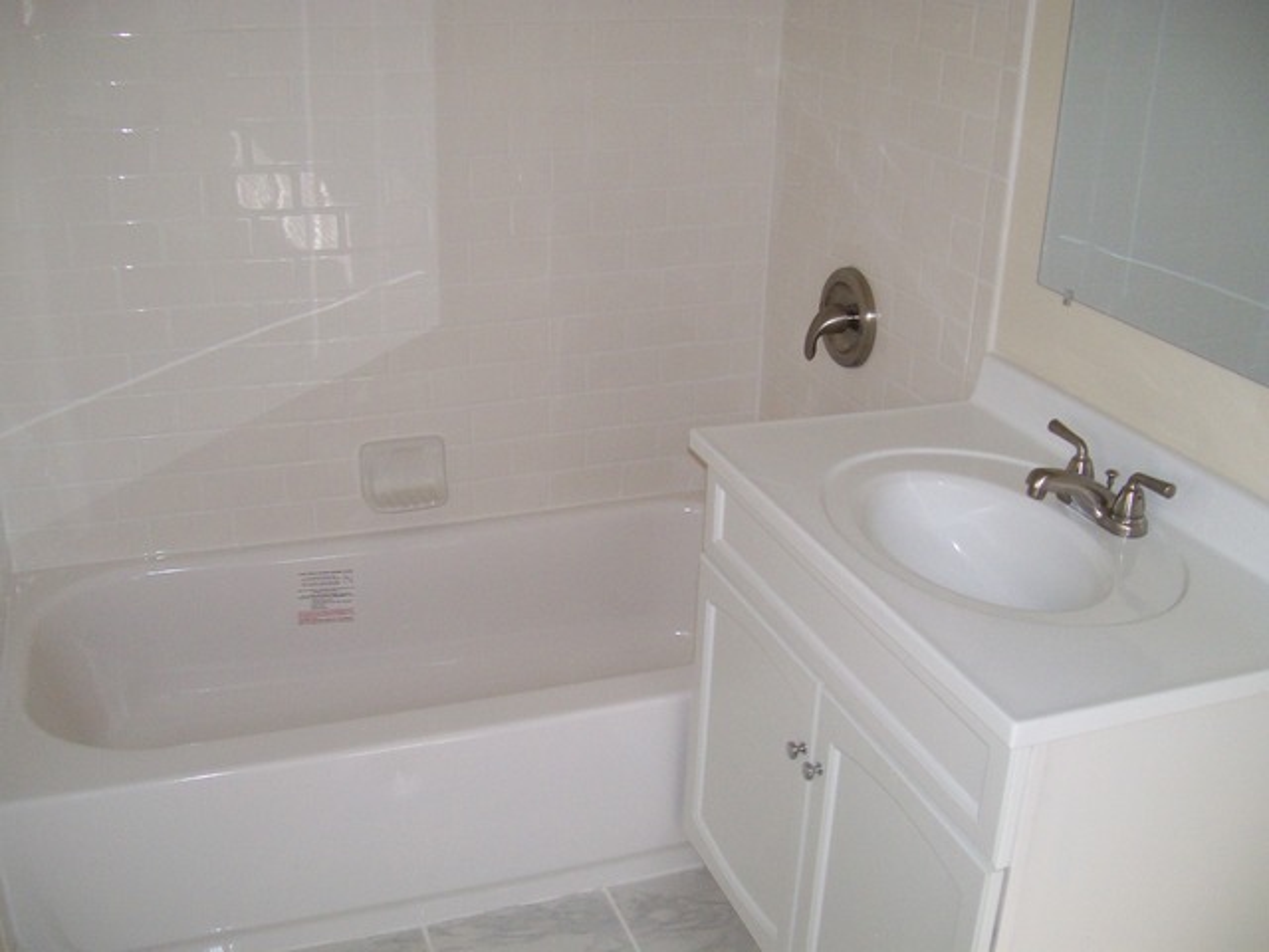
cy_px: 476
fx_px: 1320
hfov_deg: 51.4
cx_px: 634
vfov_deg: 39.7
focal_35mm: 36
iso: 140
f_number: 2.7
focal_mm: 6
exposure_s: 1/64
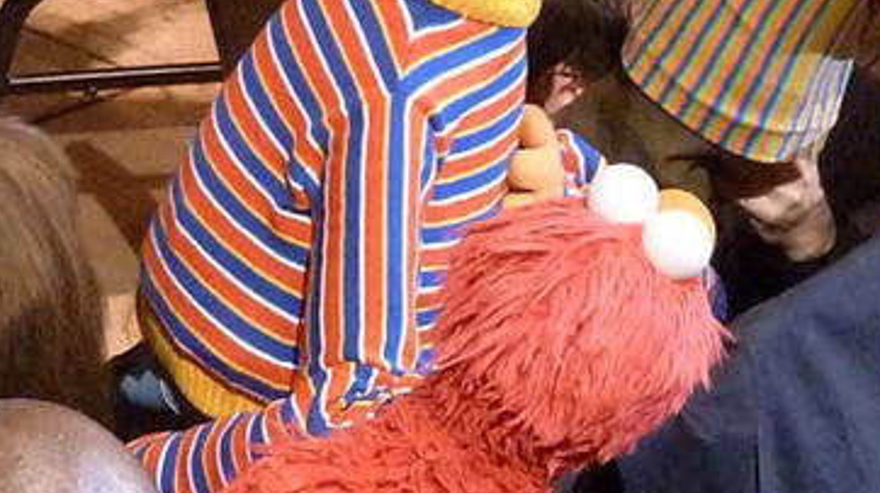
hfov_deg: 4.5
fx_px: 11192
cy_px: 83
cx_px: 642
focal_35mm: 480
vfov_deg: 2.5
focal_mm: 44.5
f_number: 5.6
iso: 3200
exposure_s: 1/60
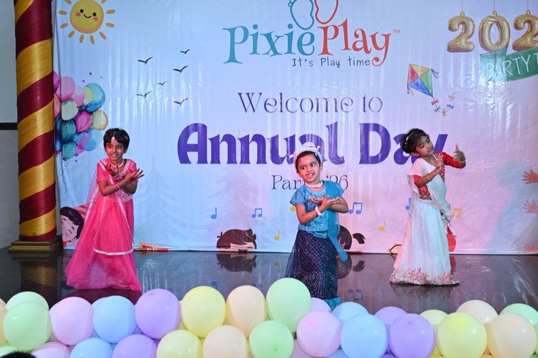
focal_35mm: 44
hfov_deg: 44.5
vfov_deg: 30.5
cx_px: 269
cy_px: 179
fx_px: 657
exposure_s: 1/160
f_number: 7.1
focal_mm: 44
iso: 800
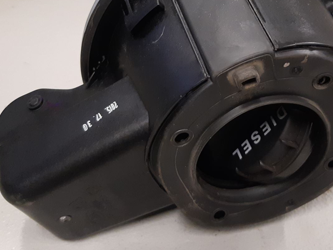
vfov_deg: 28.6
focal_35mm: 50
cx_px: 204
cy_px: 56
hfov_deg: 38.0
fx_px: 481
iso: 250
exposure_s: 1/50
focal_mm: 3.93
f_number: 1.7
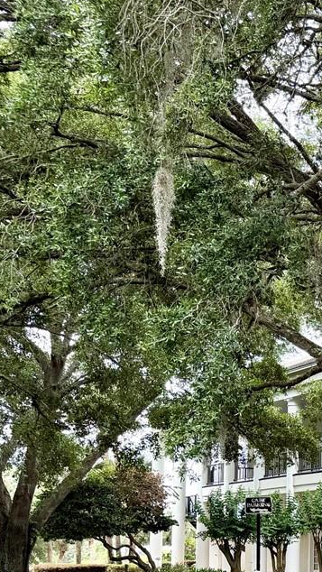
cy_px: 470
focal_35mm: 66
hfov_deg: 14.3
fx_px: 1001
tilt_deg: +3.7
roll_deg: +0.3
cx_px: 700
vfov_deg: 31.0
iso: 100
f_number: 1.78
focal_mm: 6.76
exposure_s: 1/637
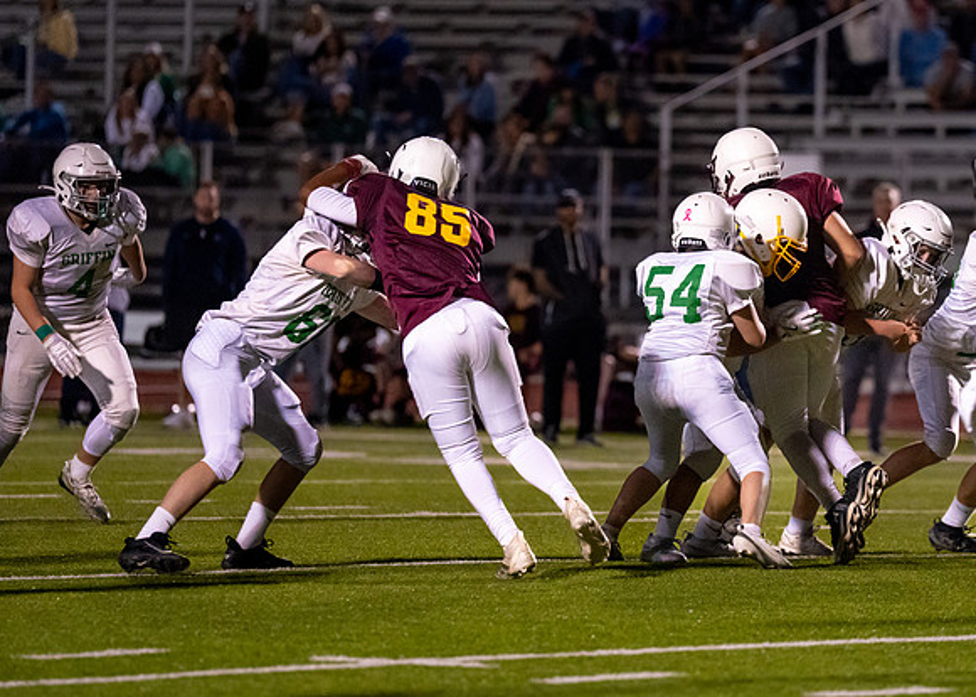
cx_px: 741
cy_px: 323
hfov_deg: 5.9
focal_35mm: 344
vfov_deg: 4.2
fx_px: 9542
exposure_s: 1/1250
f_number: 2.8
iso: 4000
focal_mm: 200
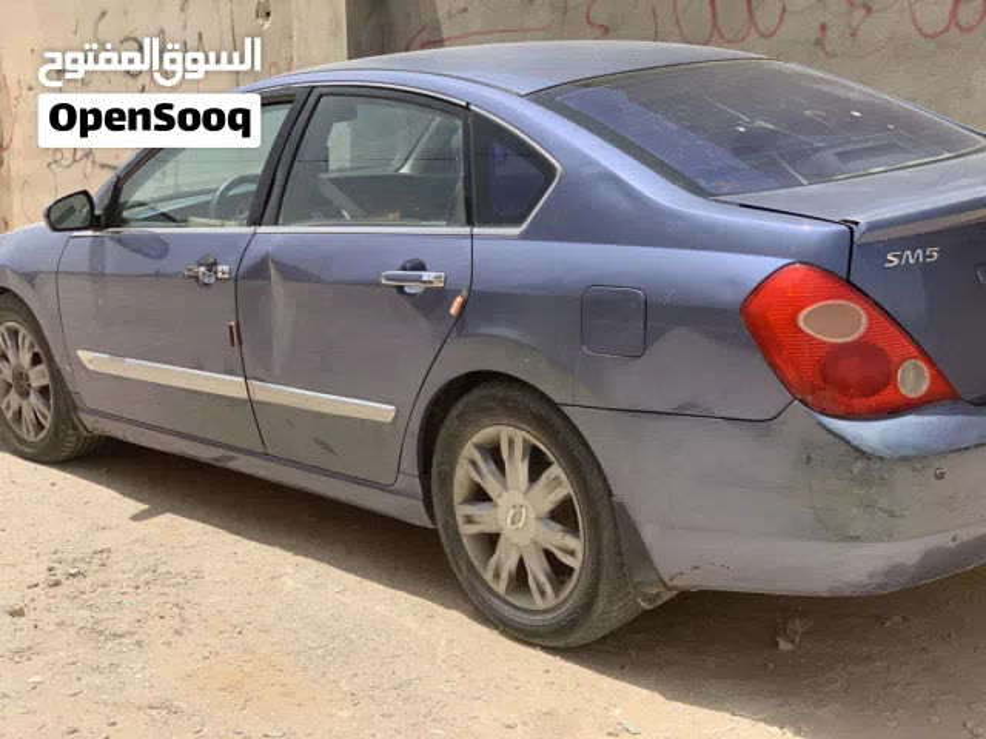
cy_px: 370
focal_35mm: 52
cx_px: 493
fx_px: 1481
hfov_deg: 36.8
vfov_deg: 28.0
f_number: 2.4
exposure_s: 1/826
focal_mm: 6
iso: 16
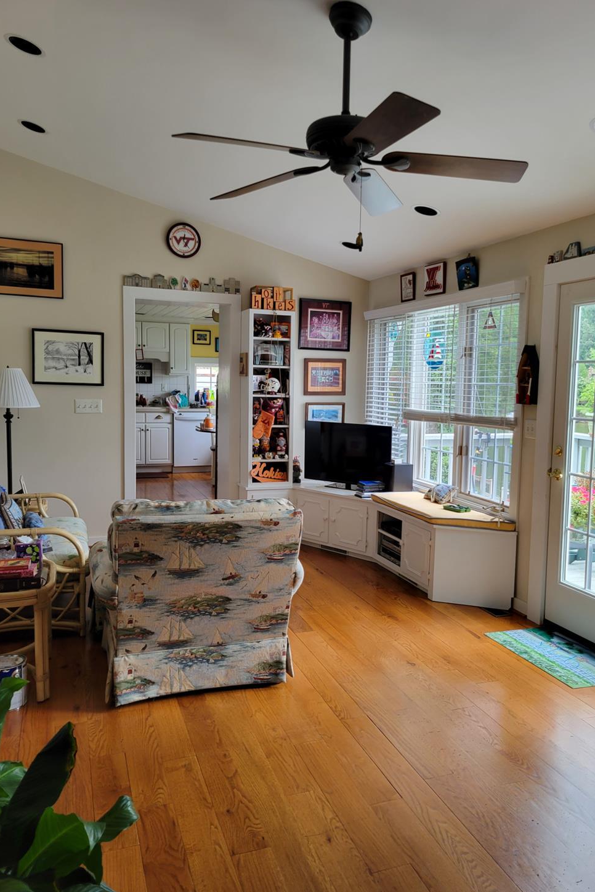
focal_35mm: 28
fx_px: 694
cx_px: 314
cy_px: 441
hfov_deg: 46.4
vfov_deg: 65.5
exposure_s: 1/120
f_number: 1.8
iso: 64
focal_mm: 5.4
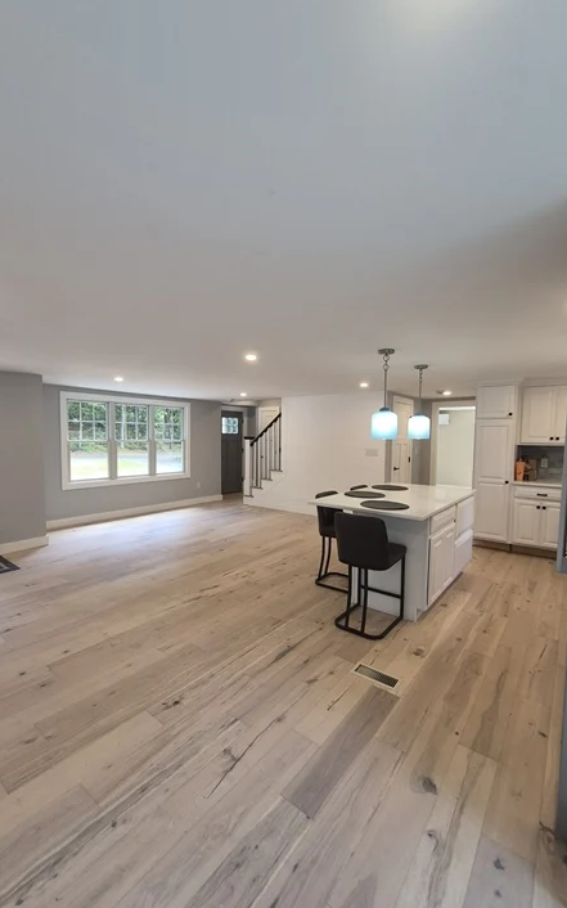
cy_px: 455
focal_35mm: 15
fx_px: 371
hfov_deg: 74.6
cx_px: 261
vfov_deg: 101.5
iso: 100
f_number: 2.2
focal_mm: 1.74
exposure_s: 1/60
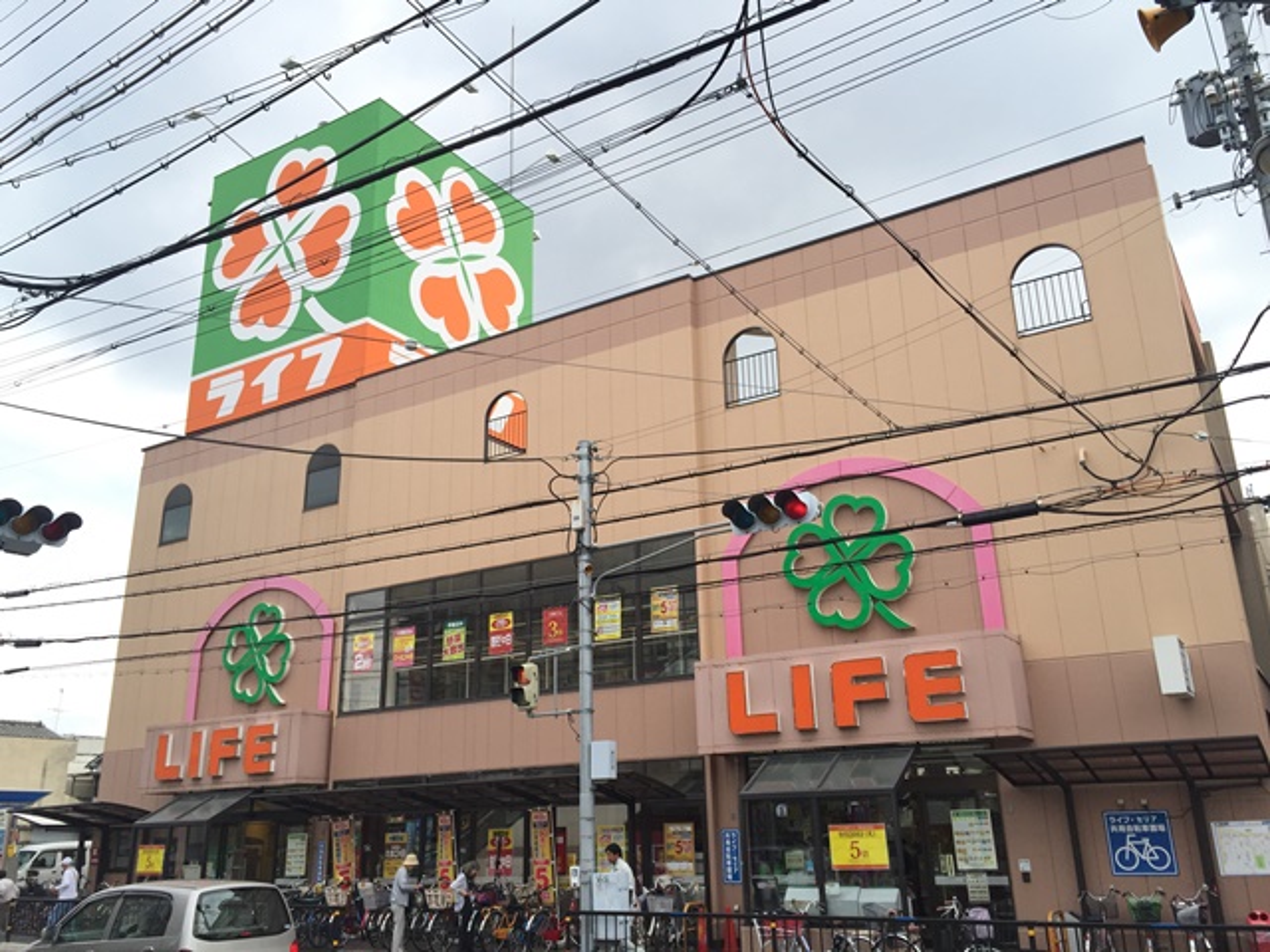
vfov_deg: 48.2
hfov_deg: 61.7
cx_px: 635
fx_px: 1064
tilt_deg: +19.9
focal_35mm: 29
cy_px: 476
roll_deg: -0.2
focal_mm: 4.15
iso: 32
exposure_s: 1/1236
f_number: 2.2
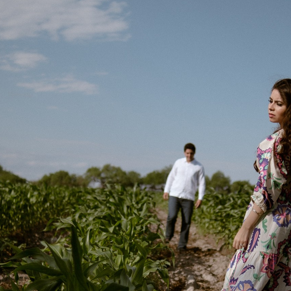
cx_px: 176
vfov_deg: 24.2
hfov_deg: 24.3
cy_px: 200
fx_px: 675
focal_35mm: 71
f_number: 1.4
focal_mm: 23
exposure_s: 1/8000
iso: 160
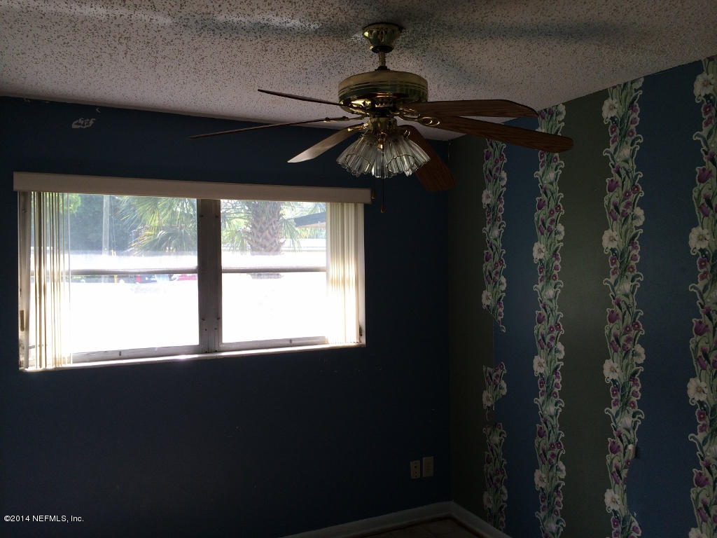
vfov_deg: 46.8
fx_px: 621
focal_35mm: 30
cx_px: 358
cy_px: 269
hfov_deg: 60.0
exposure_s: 1/120
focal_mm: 4.12
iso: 50
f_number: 2.2
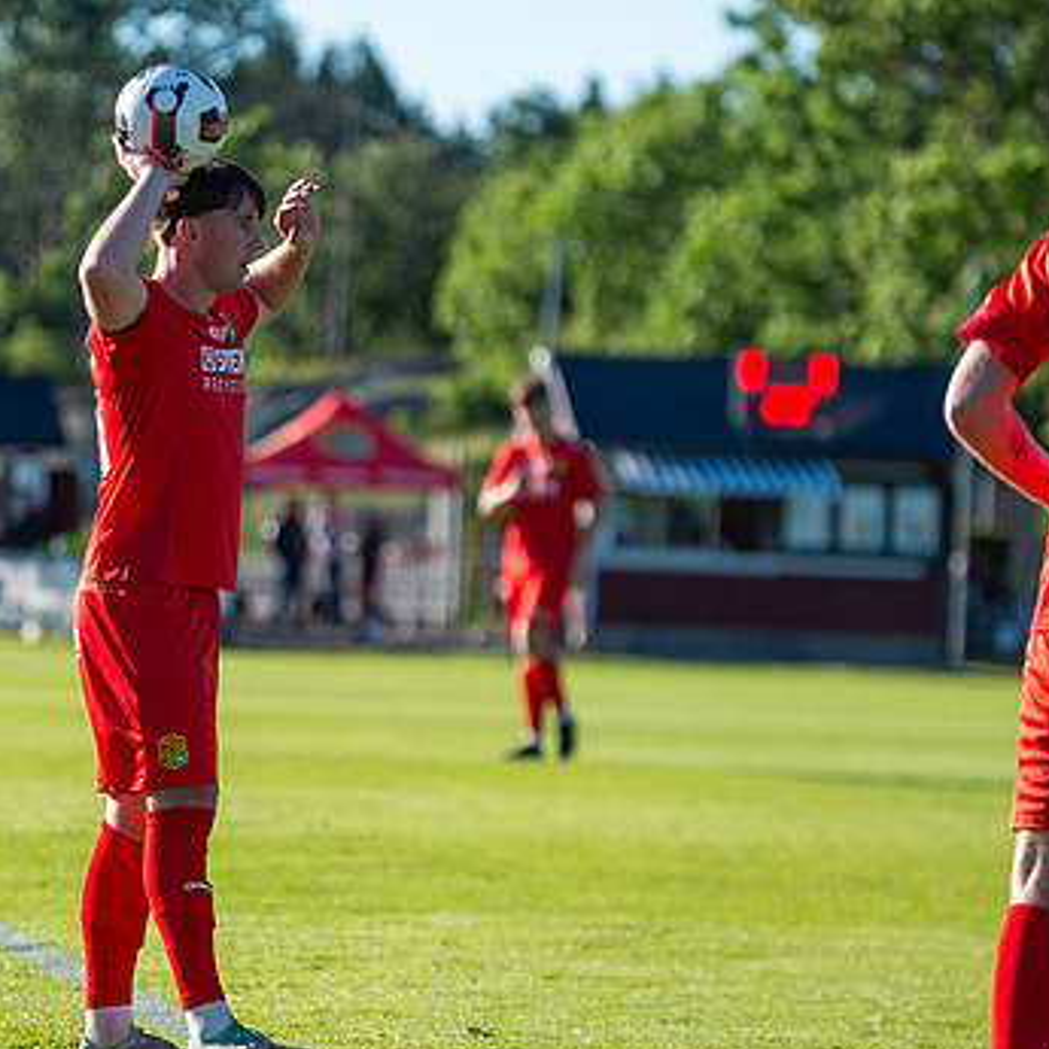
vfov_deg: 7.8
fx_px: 7680
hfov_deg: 7.8
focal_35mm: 224
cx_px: 195
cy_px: 486
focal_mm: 150
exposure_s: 1/1250
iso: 125
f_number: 3.2
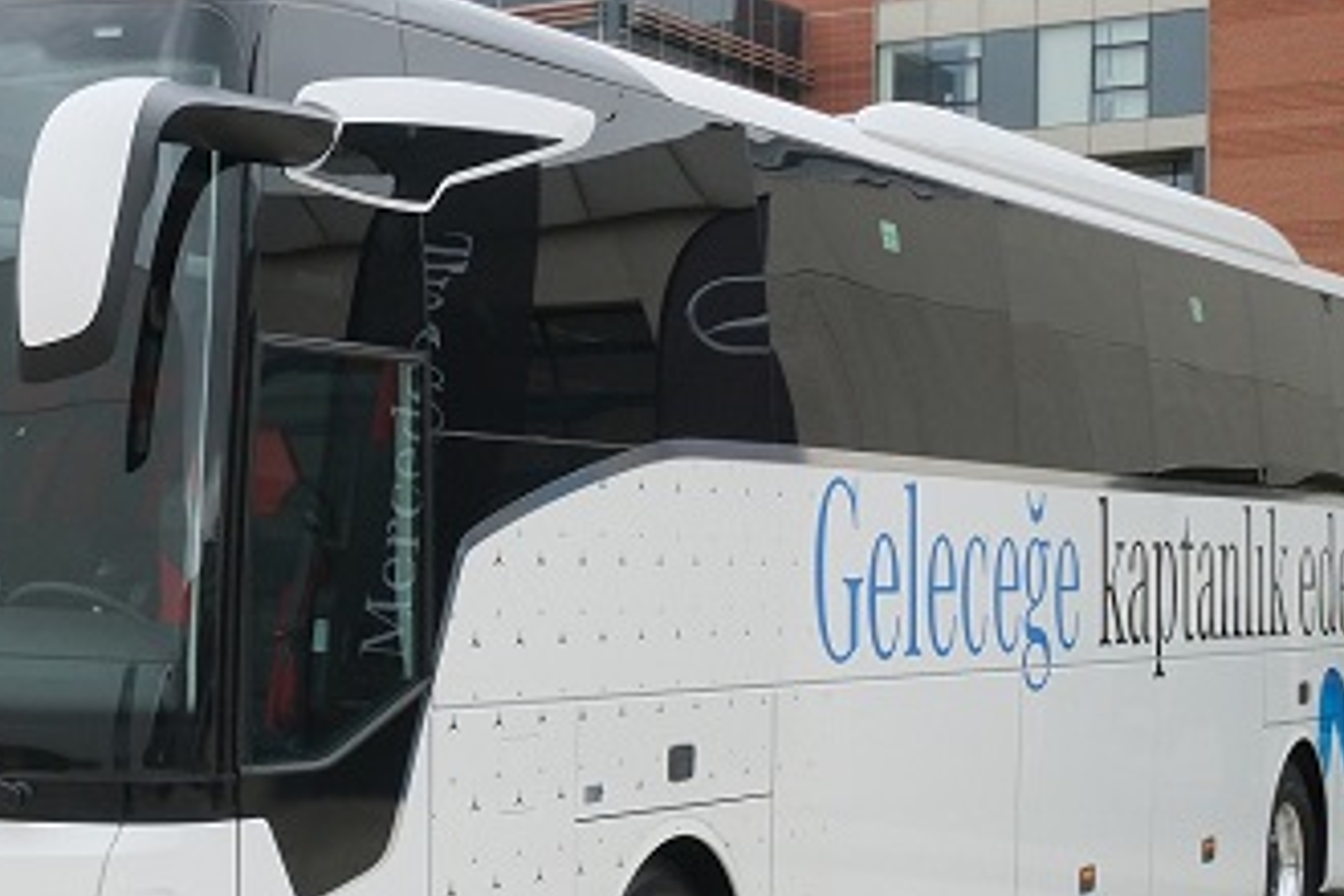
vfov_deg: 17.0
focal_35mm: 80
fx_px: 2986
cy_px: 560
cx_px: -126
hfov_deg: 23.8
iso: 1000
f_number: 4
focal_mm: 21.9
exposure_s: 1/2700
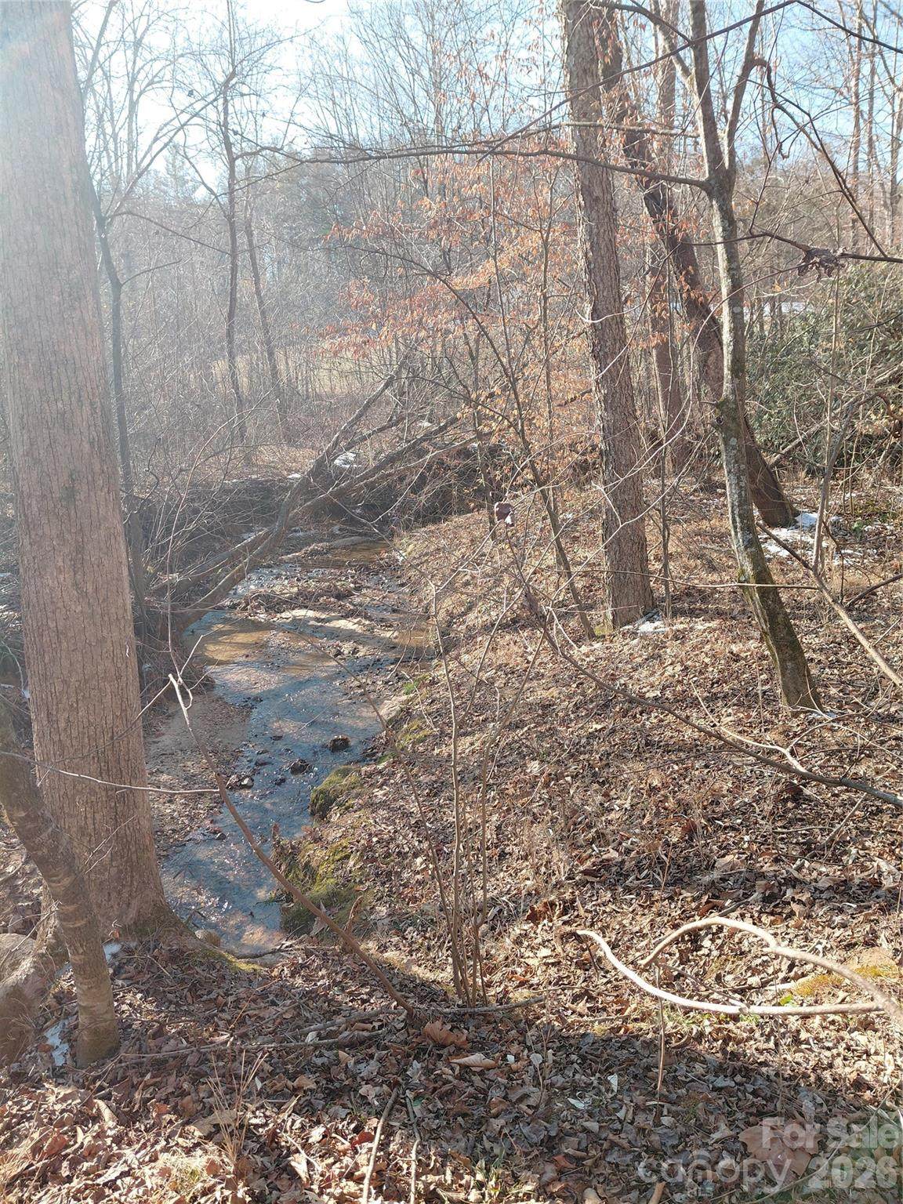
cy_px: 602
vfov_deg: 69.4
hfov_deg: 54.9
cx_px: 452
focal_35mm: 25
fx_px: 870
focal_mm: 4.69
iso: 50
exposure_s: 1/543
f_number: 1.8
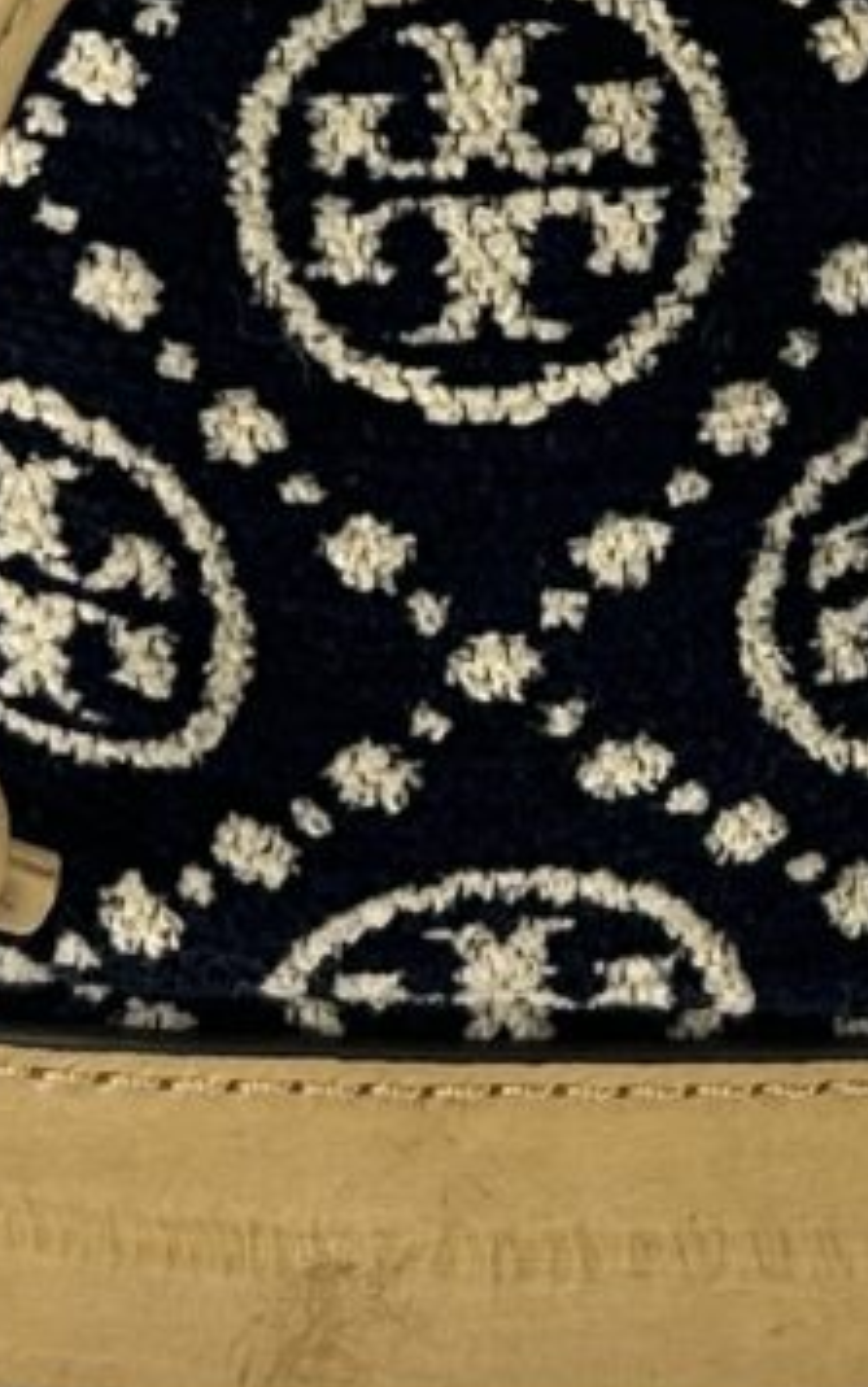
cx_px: 634
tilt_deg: -19.6
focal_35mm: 198
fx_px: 7482
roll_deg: -1.1
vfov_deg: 10.1
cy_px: -947
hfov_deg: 6.6
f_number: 1.5
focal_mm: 5.7
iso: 40
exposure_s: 1/189
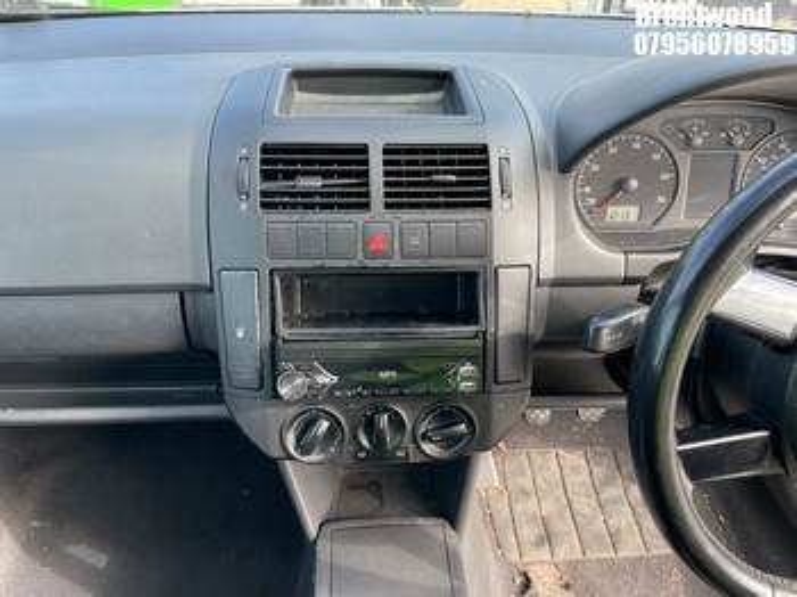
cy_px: 298
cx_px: 398
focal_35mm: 26
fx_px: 598
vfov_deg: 53.0
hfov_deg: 67.3
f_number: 1.6
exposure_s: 1/121
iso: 32
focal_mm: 4.2
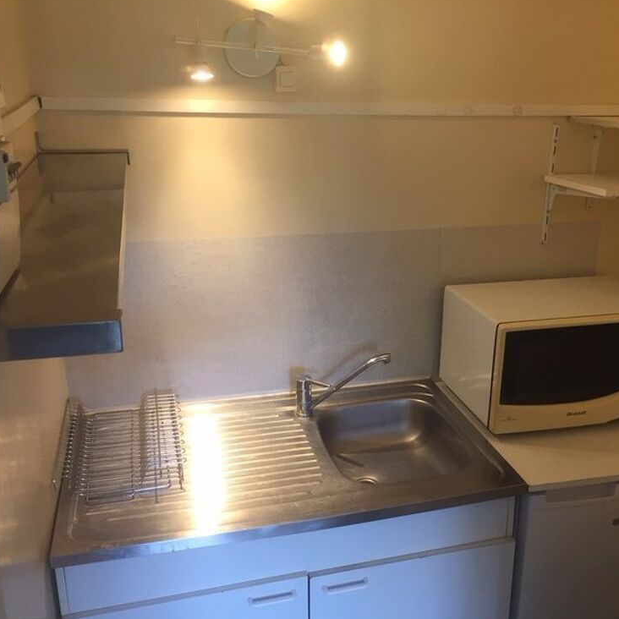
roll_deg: -1.4
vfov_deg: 47.2
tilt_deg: -17.3
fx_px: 708
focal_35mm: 35
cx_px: 360
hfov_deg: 47.0
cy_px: 311
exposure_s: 1/33
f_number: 2.2
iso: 40
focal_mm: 4.15
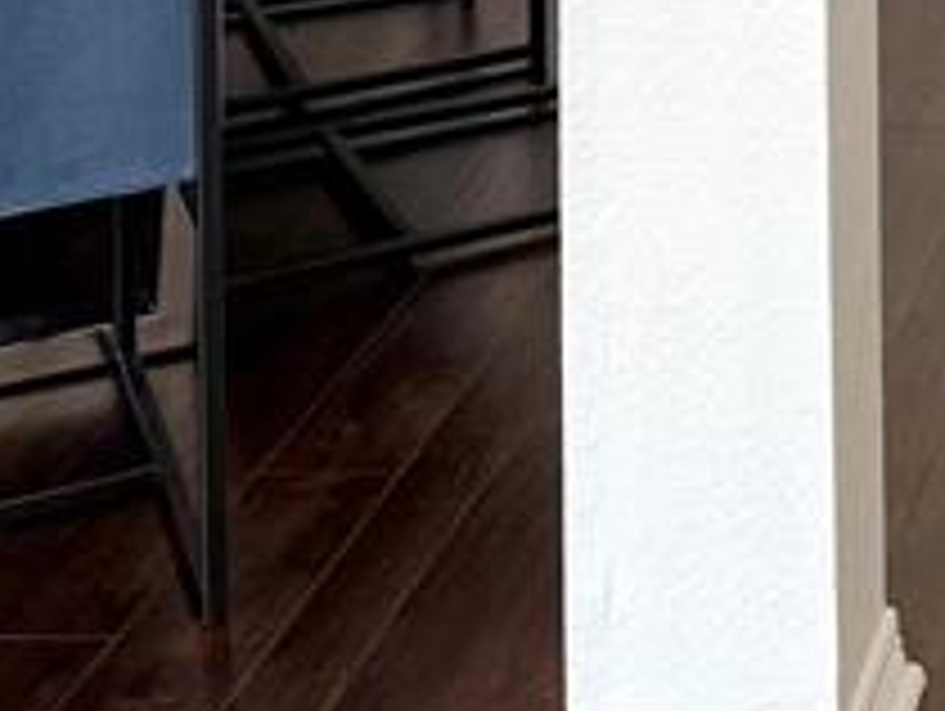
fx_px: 3198
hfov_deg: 15.2
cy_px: -994
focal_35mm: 117
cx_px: 1534
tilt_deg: -0.7
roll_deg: +0.4
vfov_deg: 10.8
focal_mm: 6.76
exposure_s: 1/120
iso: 160
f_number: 1.78
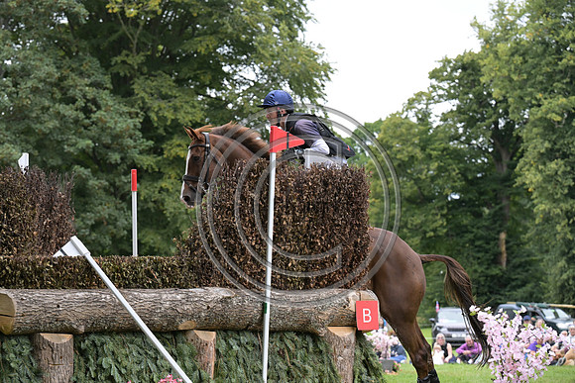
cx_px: 288
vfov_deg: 11.9
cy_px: 192
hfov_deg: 17.8
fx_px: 1837
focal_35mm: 115
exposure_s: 1/1250
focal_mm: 115
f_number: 5.6
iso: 2200
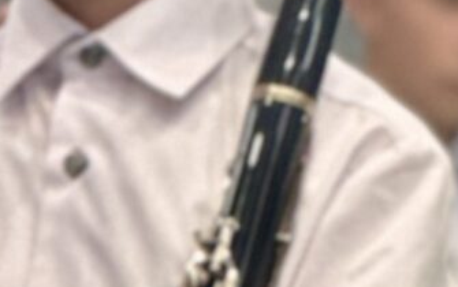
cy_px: 197
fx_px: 7783
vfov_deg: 2.1
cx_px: 842
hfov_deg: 3.3
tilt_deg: -0.9
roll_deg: -1.6
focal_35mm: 623
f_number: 2.8
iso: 160
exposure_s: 1/50
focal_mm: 9
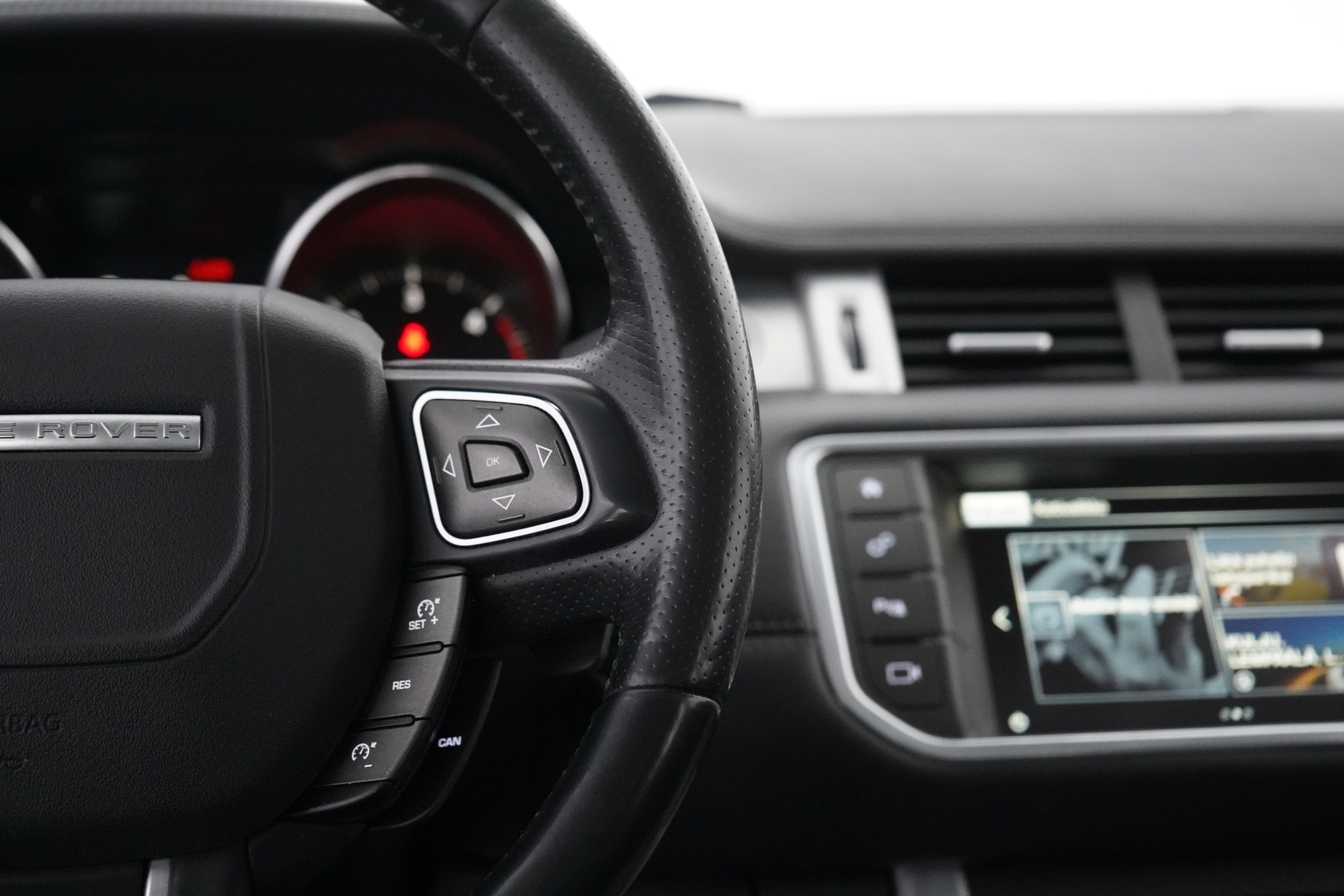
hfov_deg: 35.6
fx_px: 2091
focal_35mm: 56
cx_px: 672
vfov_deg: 24.2
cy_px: 448
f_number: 5
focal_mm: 56
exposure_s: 1/60
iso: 10000
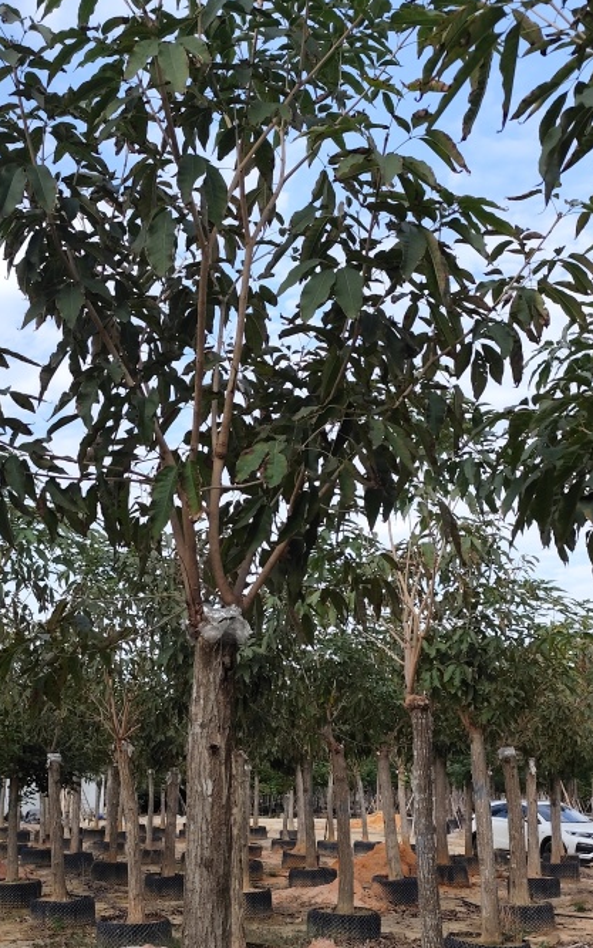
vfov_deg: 49.6
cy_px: 622
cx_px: 203
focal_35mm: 39
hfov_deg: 32.5
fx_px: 1008
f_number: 1.65
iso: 50
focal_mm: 6.19
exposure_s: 1/417
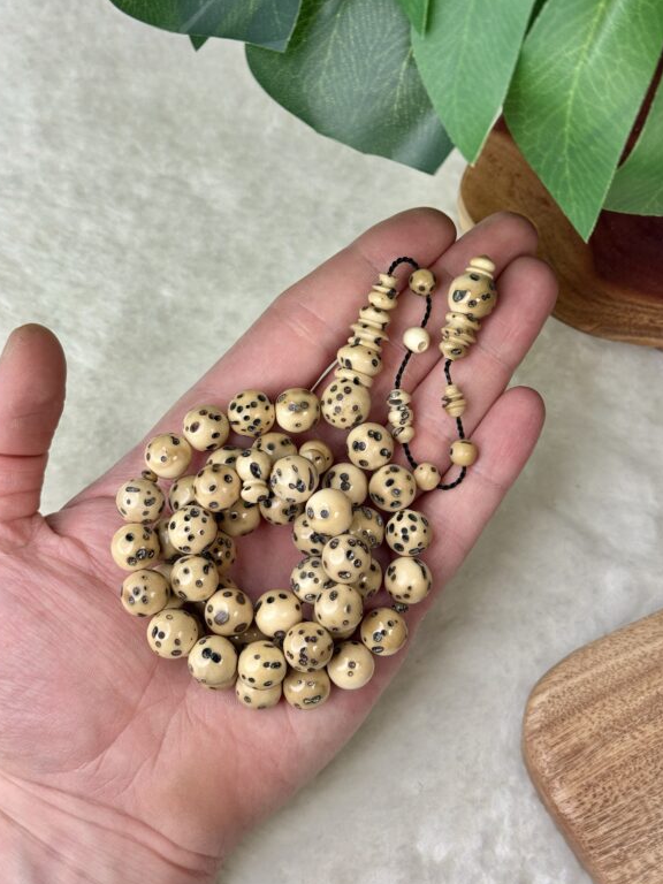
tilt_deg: -69.4
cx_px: 330
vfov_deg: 38.2
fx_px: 1277
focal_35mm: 50
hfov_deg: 29.1
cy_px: 456
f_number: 1.78
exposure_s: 1/146
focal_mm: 6.76
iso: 50
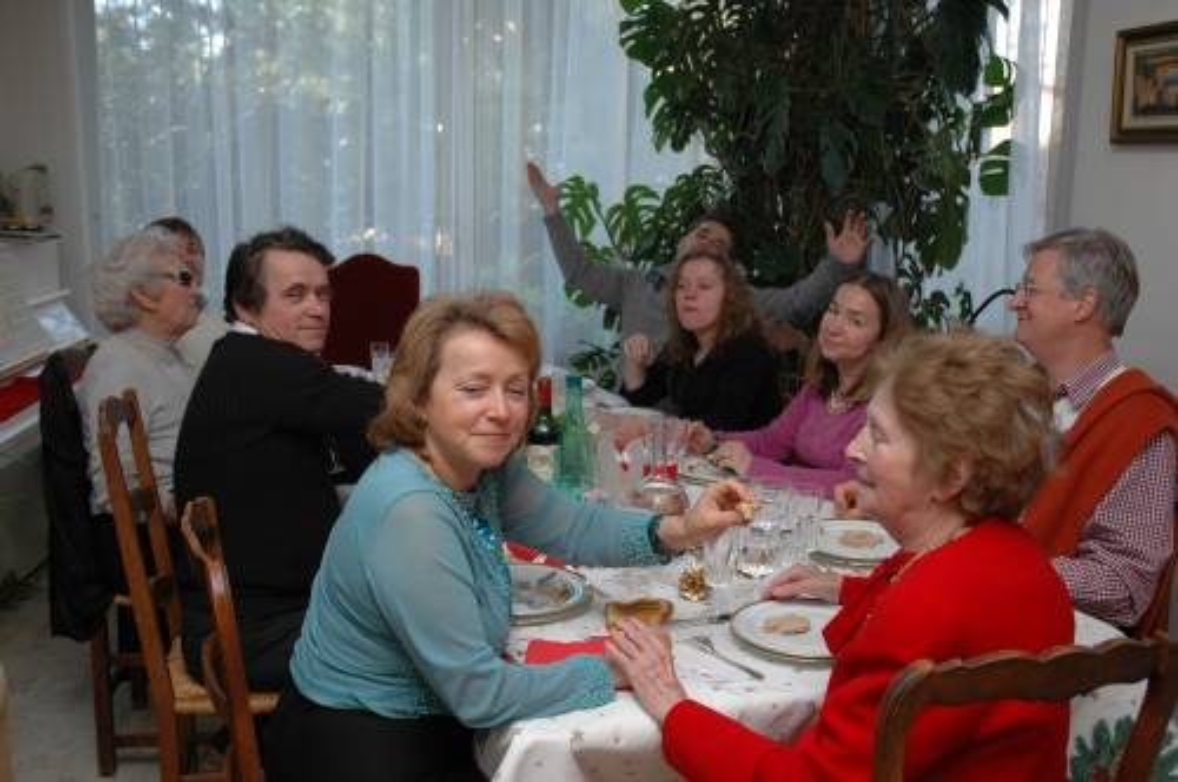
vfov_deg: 35.4
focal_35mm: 38
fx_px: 1225
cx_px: 589
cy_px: 391
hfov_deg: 51.3
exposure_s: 1/60
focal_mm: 25
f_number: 4
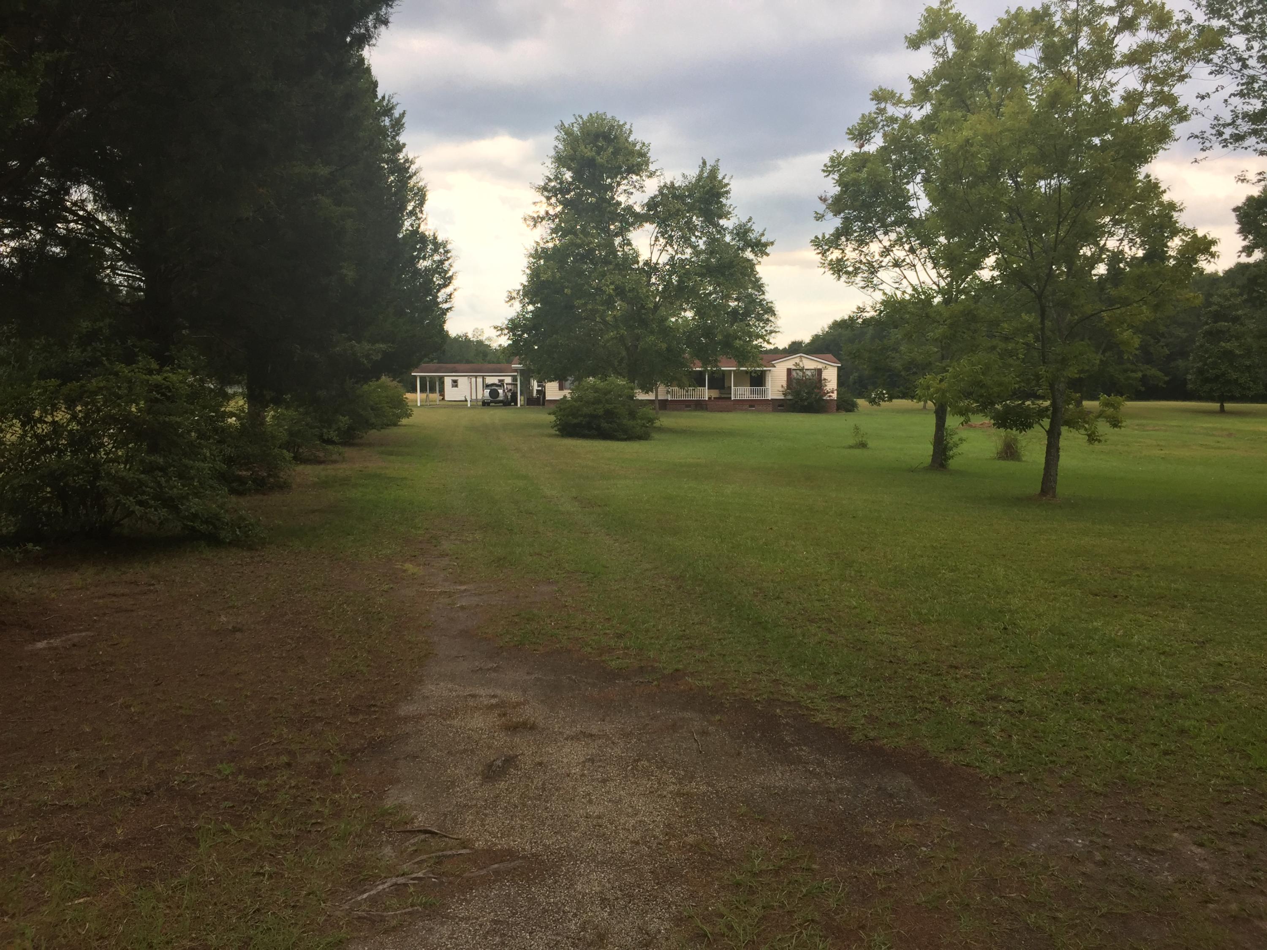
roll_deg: -1.2
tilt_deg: -4.2
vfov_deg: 48.2
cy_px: 475
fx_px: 1061
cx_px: 634
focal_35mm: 29
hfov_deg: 61.7
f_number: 2.2
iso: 32
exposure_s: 1/534
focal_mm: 4.15
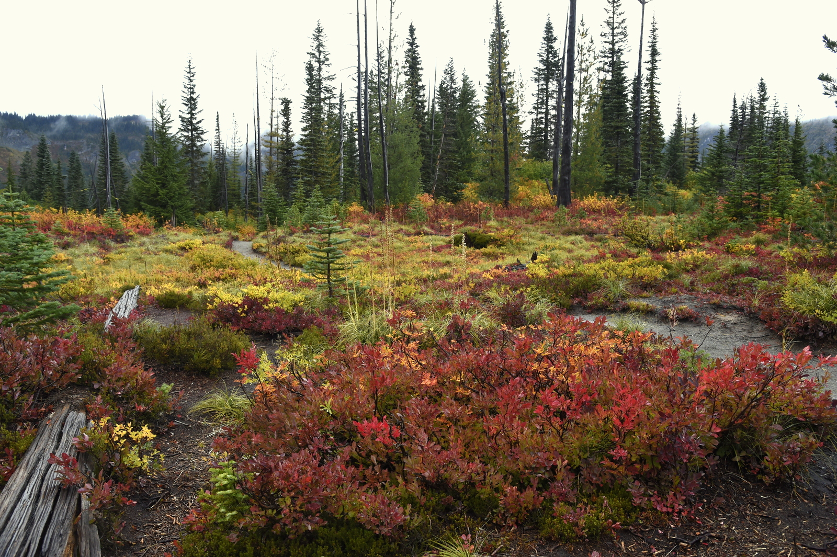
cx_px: 418
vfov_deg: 47.9
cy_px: 278
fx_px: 627
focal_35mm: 27
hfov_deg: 67.4
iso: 1600
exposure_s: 1/320
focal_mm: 27
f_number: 8
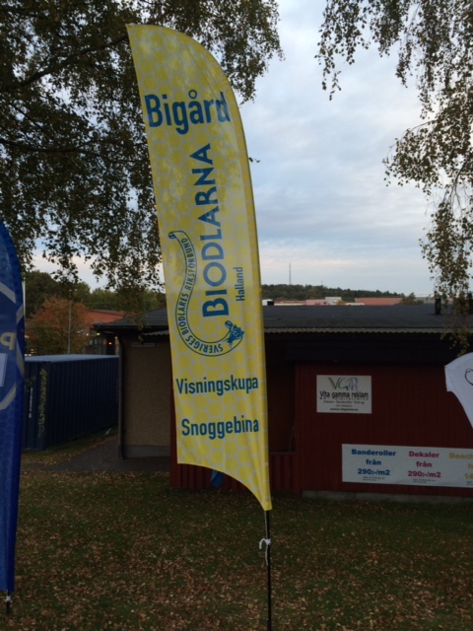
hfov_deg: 48.2
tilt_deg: -0.2
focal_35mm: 29
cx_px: 236
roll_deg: +0.3
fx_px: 528
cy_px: 316
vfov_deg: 61.7
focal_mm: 4.15
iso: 40
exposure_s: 1/100
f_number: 2.2
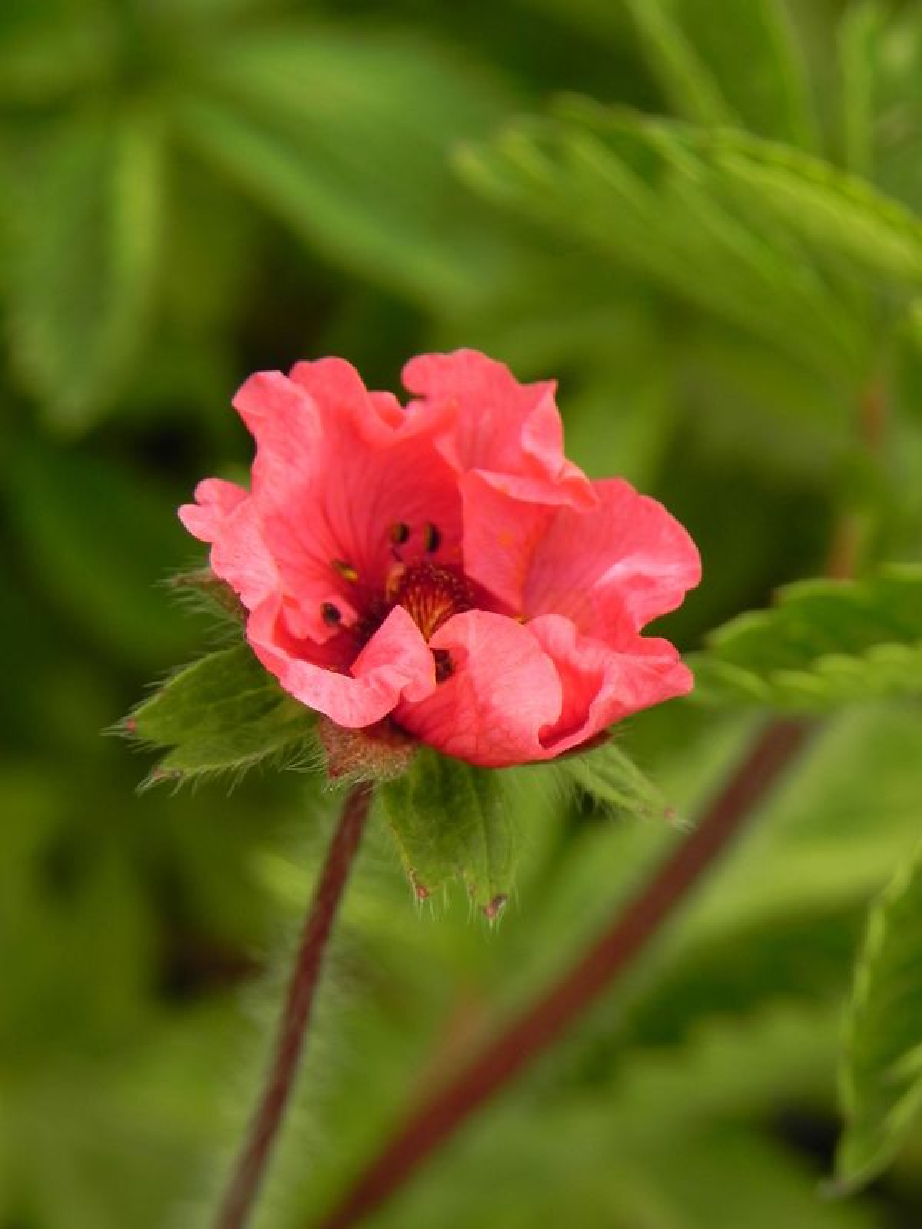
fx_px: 5114
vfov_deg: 13.7
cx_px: 461
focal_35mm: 144
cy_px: 614
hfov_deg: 10.3
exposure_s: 1/400
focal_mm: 25.7
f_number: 5
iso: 160
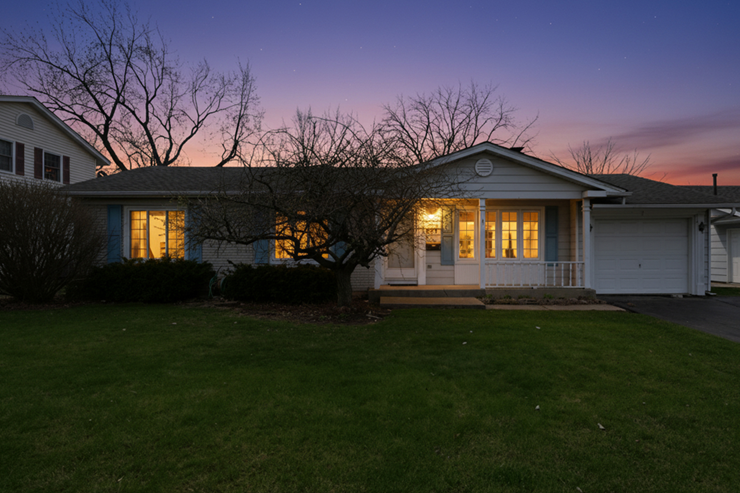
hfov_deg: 86.8
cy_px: 249
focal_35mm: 19
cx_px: 387
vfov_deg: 64.6
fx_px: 391
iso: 80
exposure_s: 1/125
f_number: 8
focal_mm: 18
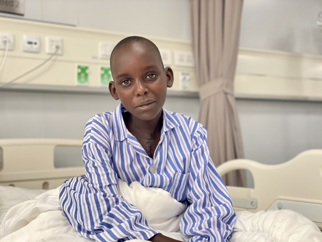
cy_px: 121
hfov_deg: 36.8
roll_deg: +1.4
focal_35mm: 52
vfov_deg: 28.0
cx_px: 161
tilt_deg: +2.8
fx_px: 484
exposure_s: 1/122
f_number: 2
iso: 200
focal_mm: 6
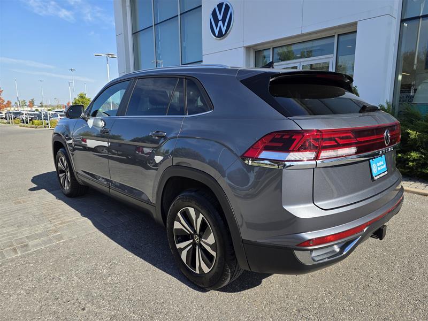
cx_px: 214
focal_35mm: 23
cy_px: 160
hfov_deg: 73.9
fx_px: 284
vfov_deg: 58.9
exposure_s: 1/3246
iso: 80
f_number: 1.7
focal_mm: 6.3
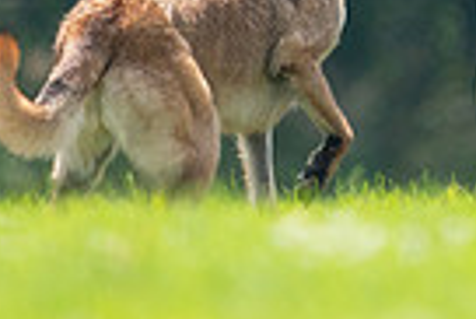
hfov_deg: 0.8
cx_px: 455
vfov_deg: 0.5
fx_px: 33898
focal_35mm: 2561
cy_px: -338
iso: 2500
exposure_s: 1/4000
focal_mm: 600
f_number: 6.3
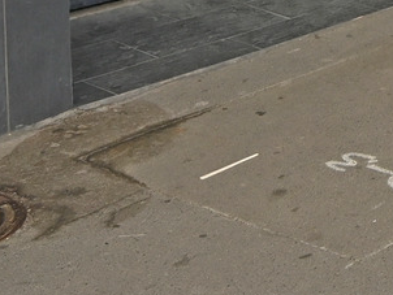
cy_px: -272
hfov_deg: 15.2
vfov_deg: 11.6
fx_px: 1318
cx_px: 648
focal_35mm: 116
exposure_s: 1/250
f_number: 8
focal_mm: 19
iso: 500
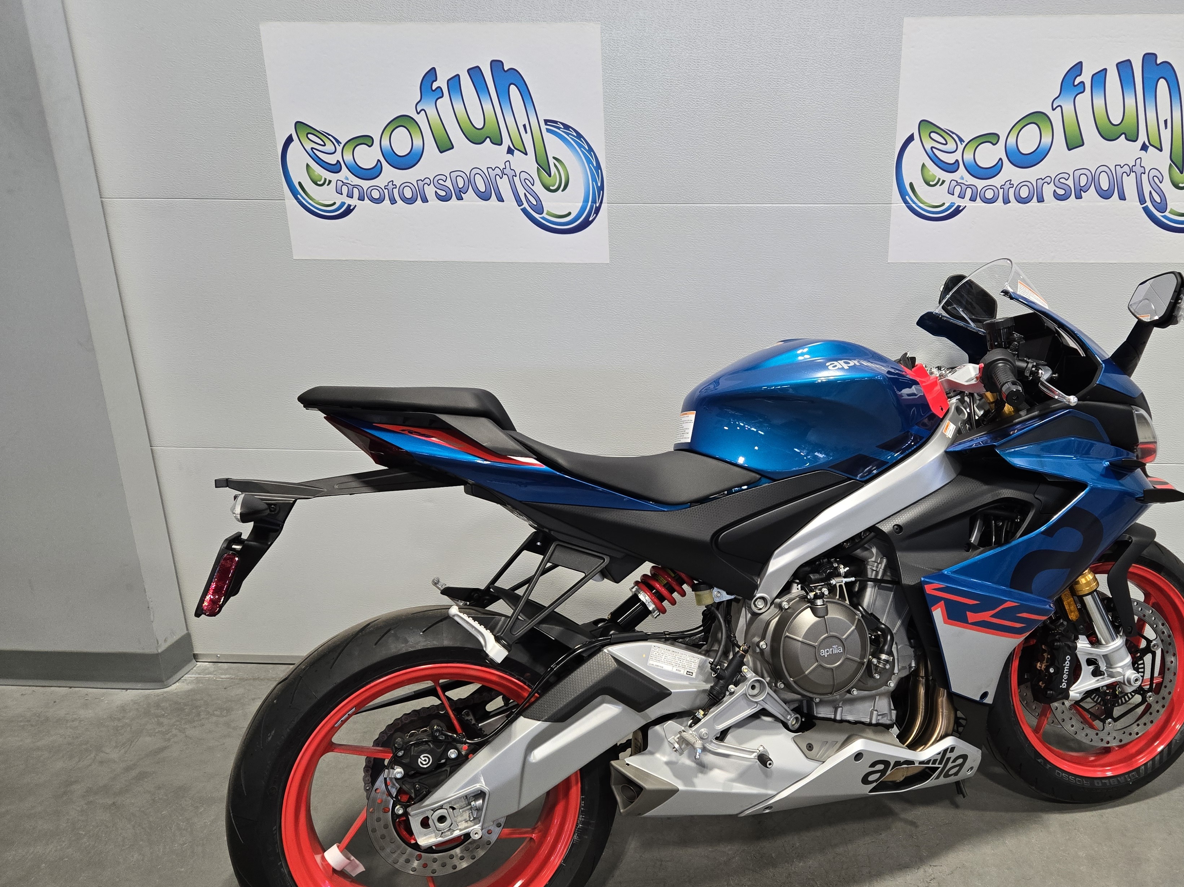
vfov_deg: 49.5
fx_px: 958
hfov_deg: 62.8
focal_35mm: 28
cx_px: 715
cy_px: 515
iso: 200
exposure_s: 1/120
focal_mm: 5.4
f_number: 1.8
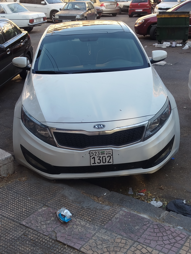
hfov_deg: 30.3
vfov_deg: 39.7
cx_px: 96
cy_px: 127
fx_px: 353
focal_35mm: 48
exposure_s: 1/114
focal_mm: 5.31
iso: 50
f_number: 1.7
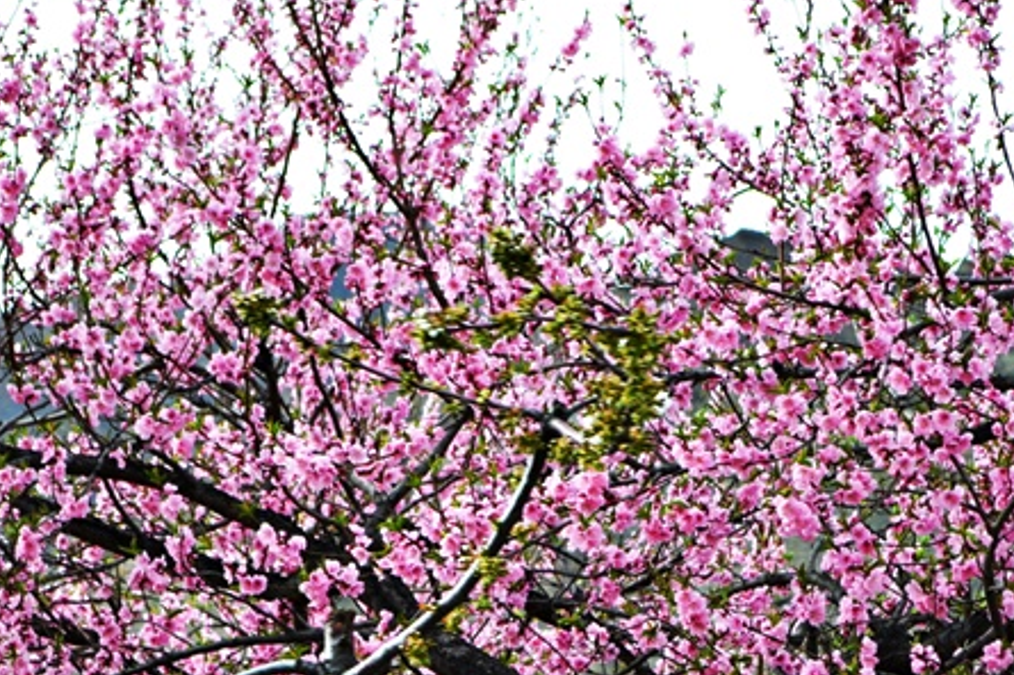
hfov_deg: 12.3
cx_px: 515
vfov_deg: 8.2
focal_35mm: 167
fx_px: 4701
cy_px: 650
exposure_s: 1/640
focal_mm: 55
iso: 400
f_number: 5.6
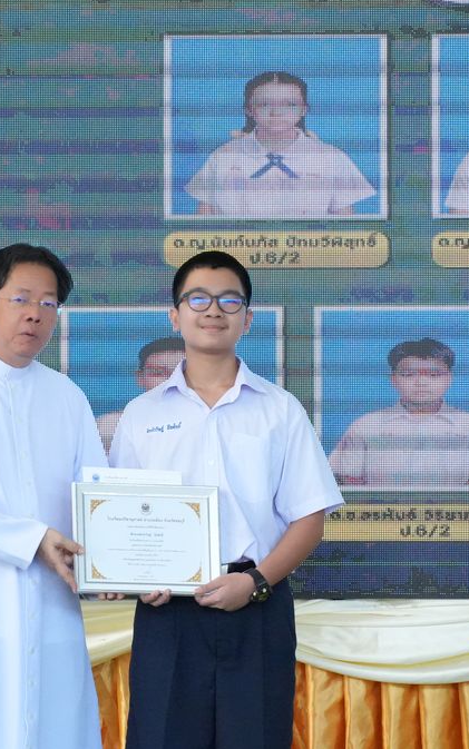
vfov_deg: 6.4
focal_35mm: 327
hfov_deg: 4.0
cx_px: 60
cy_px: 396
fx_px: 6683
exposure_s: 1/640
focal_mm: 128
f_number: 5.6
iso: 6400
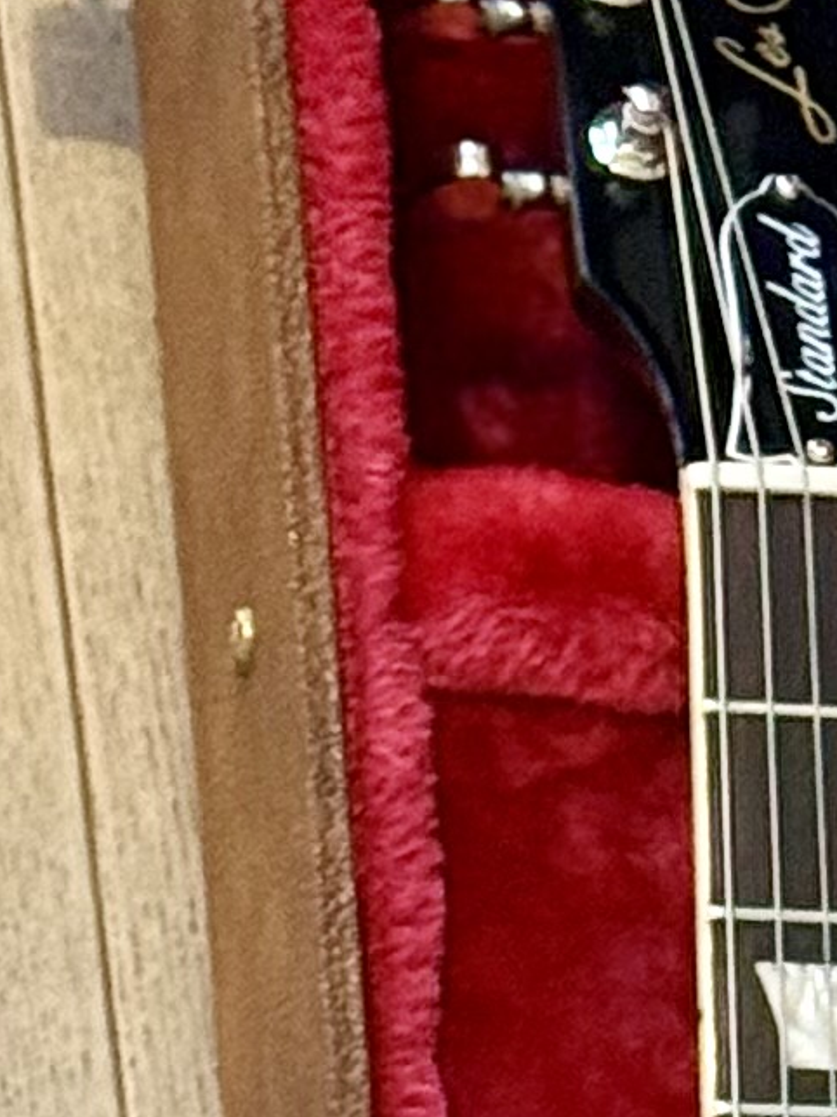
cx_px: 1578
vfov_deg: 6.3
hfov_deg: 4.9
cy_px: 2621
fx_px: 9707
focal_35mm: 301
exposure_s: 1/40
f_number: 1.78
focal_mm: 6.76
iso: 400
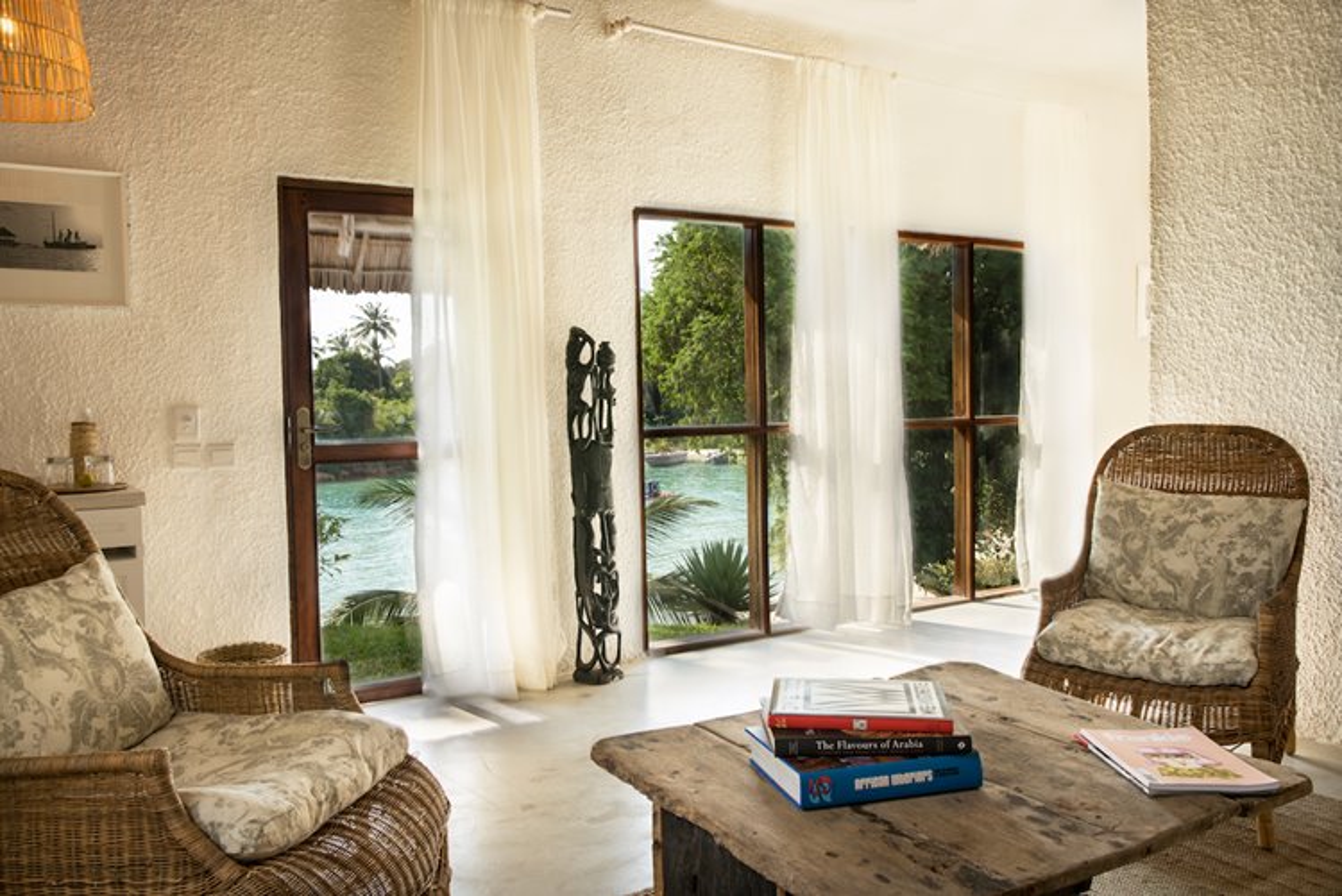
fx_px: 1082
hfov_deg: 63.6
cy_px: 448
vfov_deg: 45.0
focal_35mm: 29
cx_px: 671
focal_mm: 29
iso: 100
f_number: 13
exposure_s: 1/3
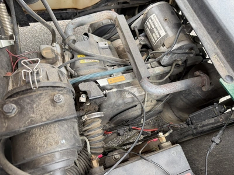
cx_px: 117
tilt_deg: -59.7
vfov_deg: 56.8
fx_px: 162
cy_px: 88
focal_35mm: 24
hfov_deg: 71.6
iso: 80
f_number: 1.78
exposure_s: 1/168
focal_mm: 6.76
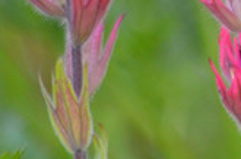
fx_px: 10580
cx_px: 371
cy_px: -3
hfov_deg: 1.3
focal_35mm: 1585
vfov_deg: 0.9
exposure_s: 1/500
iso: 1400
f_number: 5.6
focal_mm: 300
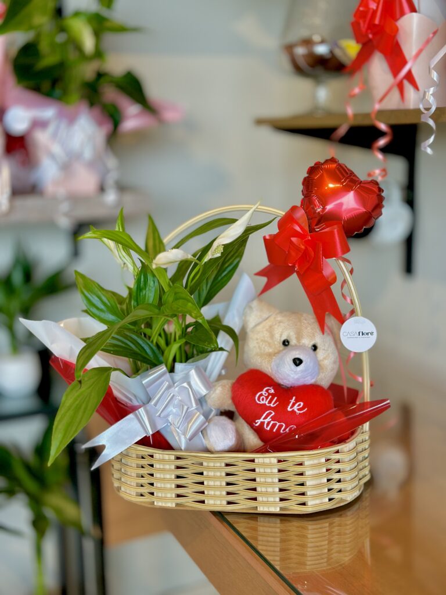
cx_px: 223
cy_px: 298
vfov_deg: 39.7
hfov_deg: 30.3
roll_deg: +1.0
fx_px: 825
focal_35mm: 48
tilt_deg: -11.8
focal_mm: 6.86
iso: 80
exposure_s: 1/120
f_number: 1.78
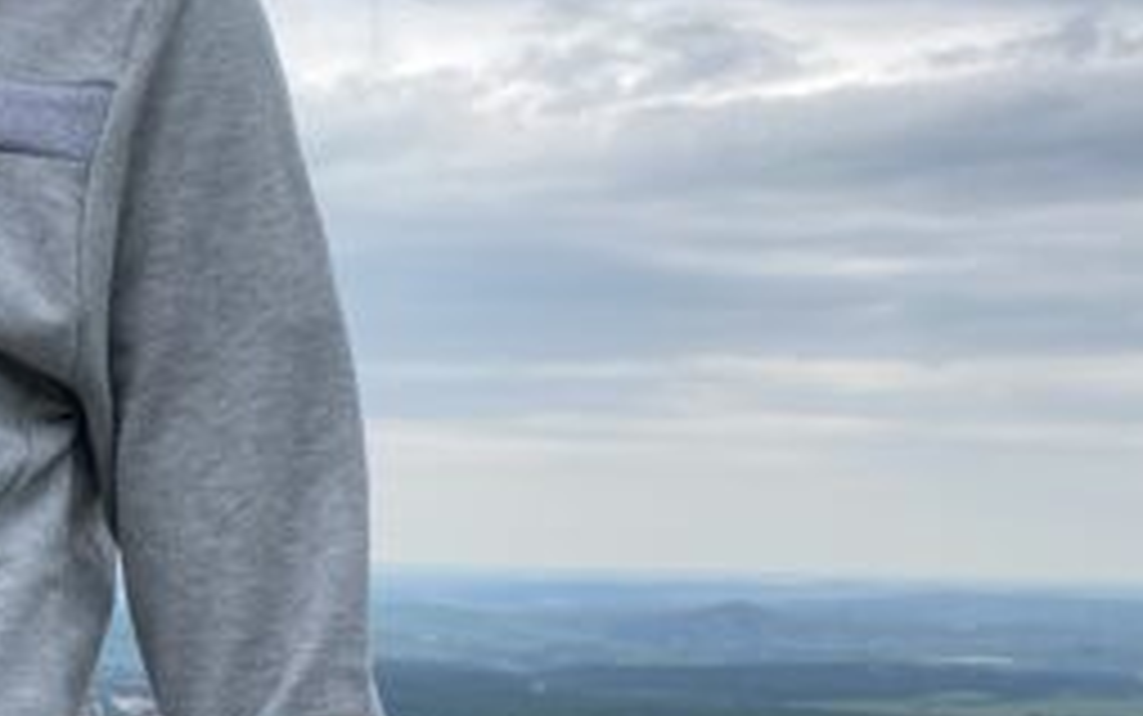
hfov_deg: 28.5
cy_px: 639
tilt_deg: -3.3
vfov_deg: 19.7
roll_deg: -1.3
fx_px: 2026
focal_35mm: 65
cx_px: -122
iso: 32
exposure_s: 1/1362
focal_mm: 4.25
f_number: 1.8
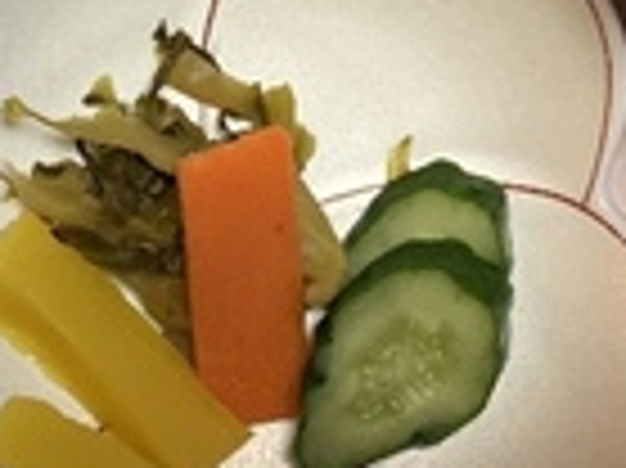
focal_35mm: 105
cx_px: -77
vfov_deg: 13.1
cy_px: -302
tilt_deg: -75.2
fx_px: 1897
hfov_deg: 18.0
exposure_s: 1/60
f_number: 1.8
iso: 320
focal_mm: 4.25
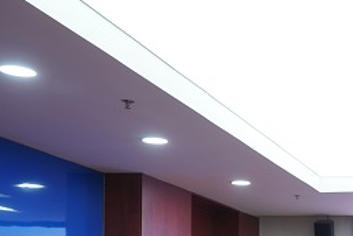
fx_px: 726
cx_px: 507
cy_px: 286
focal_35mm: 74
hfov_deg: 23.0
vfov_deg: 17.6
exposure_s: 1/30
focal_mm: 24
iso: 200
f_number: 4.5
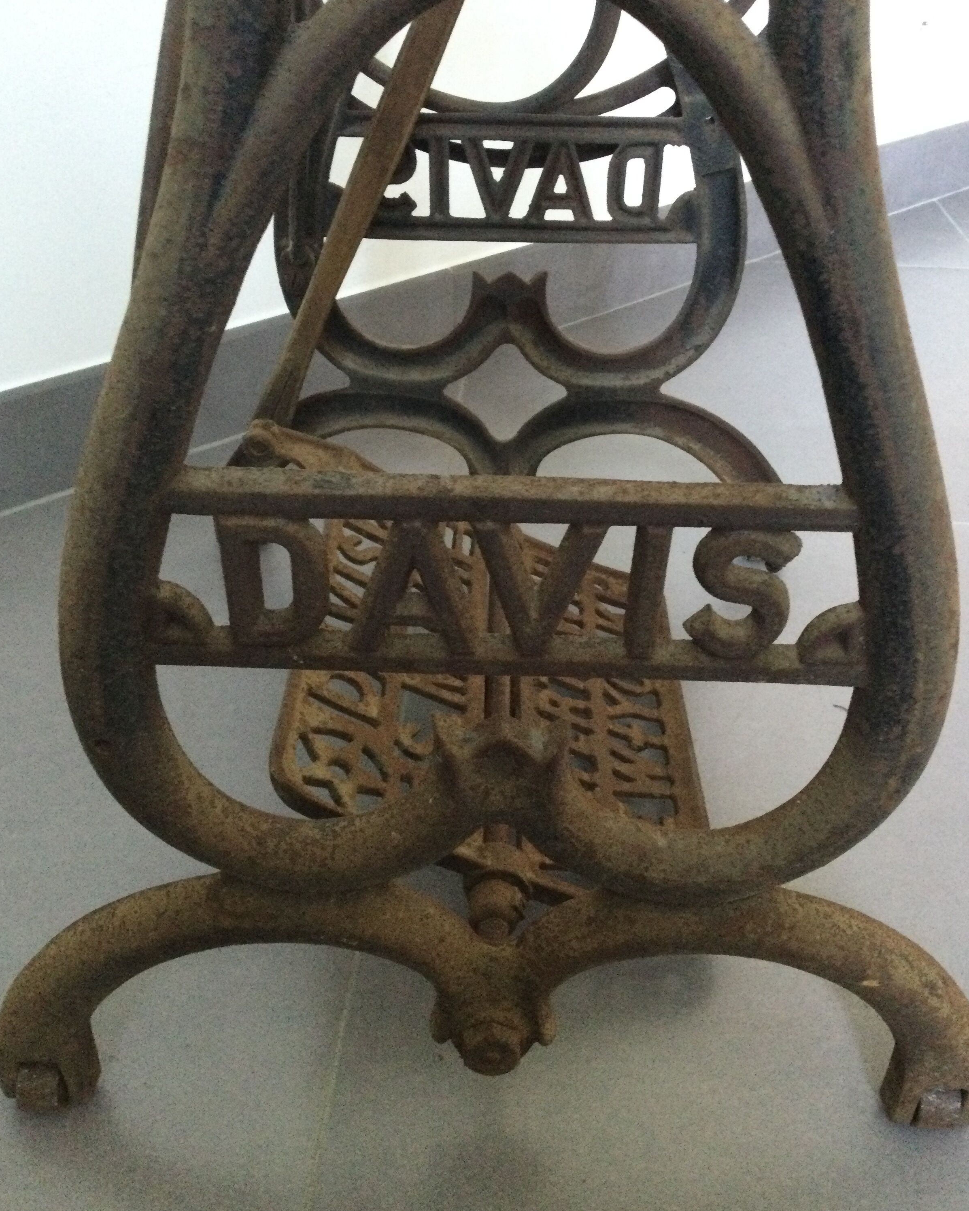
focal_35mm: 33
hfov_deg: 44.5
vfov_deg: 54.2
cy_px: 608
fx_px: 1183
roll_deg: -1.7
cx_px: 480
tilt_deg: -34.7
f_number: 2.4
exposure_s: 1/17
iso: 320
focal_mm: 3.3
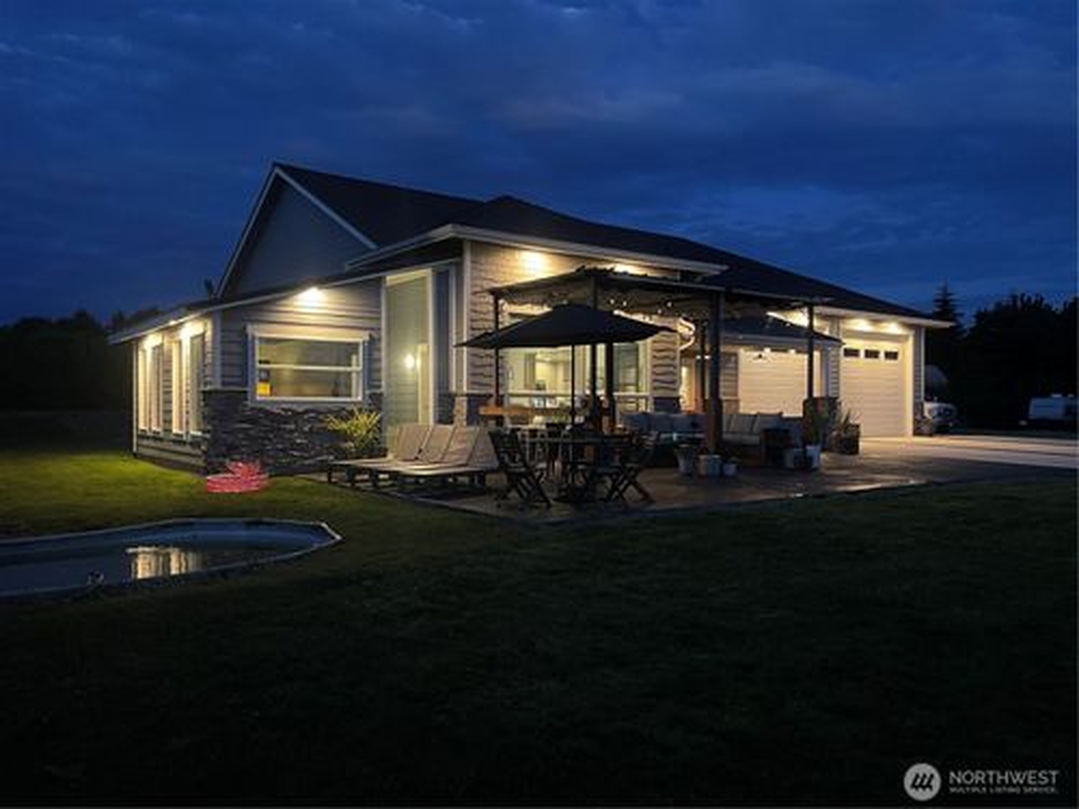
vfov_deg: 54.9
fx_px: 779
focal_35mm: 25
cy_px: 404
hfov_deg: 69.4
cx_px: 540
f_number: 1.6
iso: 800
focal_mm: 5.1
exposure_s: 1/30
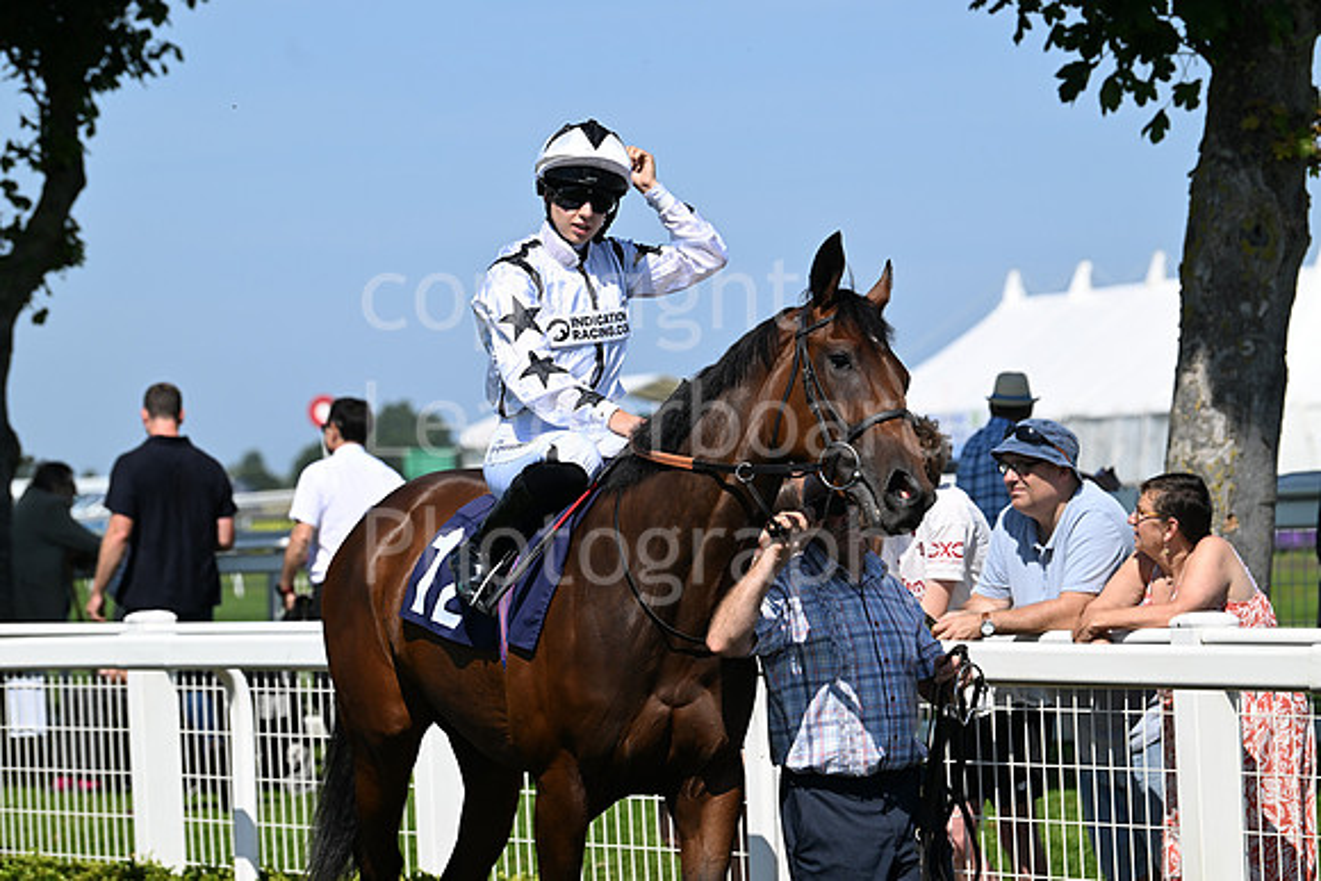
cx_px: 660
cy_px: 440
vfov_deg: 8.9
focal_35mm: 155
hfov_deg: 13.2
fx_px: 5689
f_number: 5.6
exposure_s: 1/2500
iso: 400
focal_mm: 155
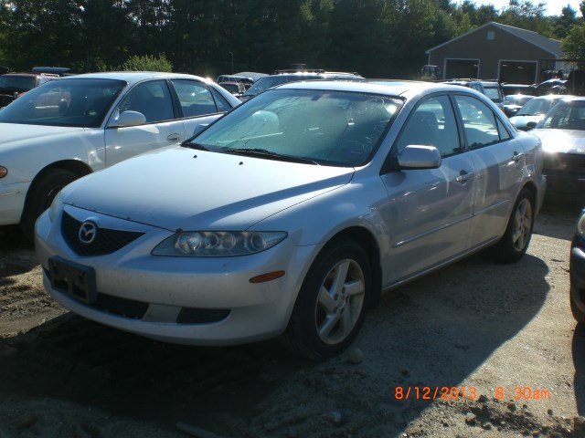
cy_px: 219
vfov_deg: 37.7
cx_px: 292
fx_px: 642
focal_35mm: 38
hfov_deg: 49.0
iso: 50
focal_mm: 6.3
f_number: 4.4
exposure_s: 1/400
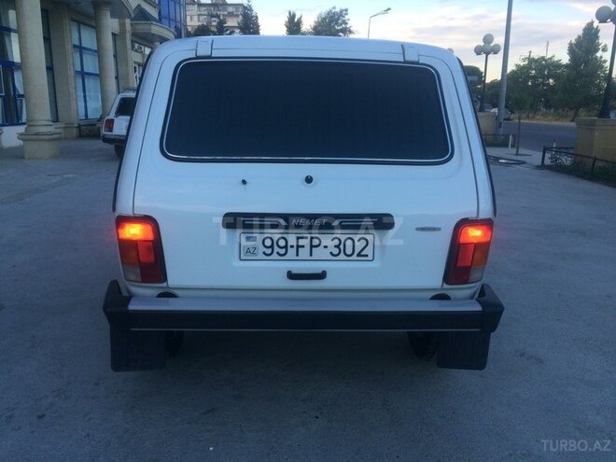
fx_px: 516
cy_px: 231
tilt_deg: -14.4
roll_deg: +0.0
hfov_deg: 61.7
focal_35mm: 29
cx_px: 308
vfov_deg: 48.2
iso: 32
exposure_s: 1/228
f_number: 2.2
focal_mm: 4.15
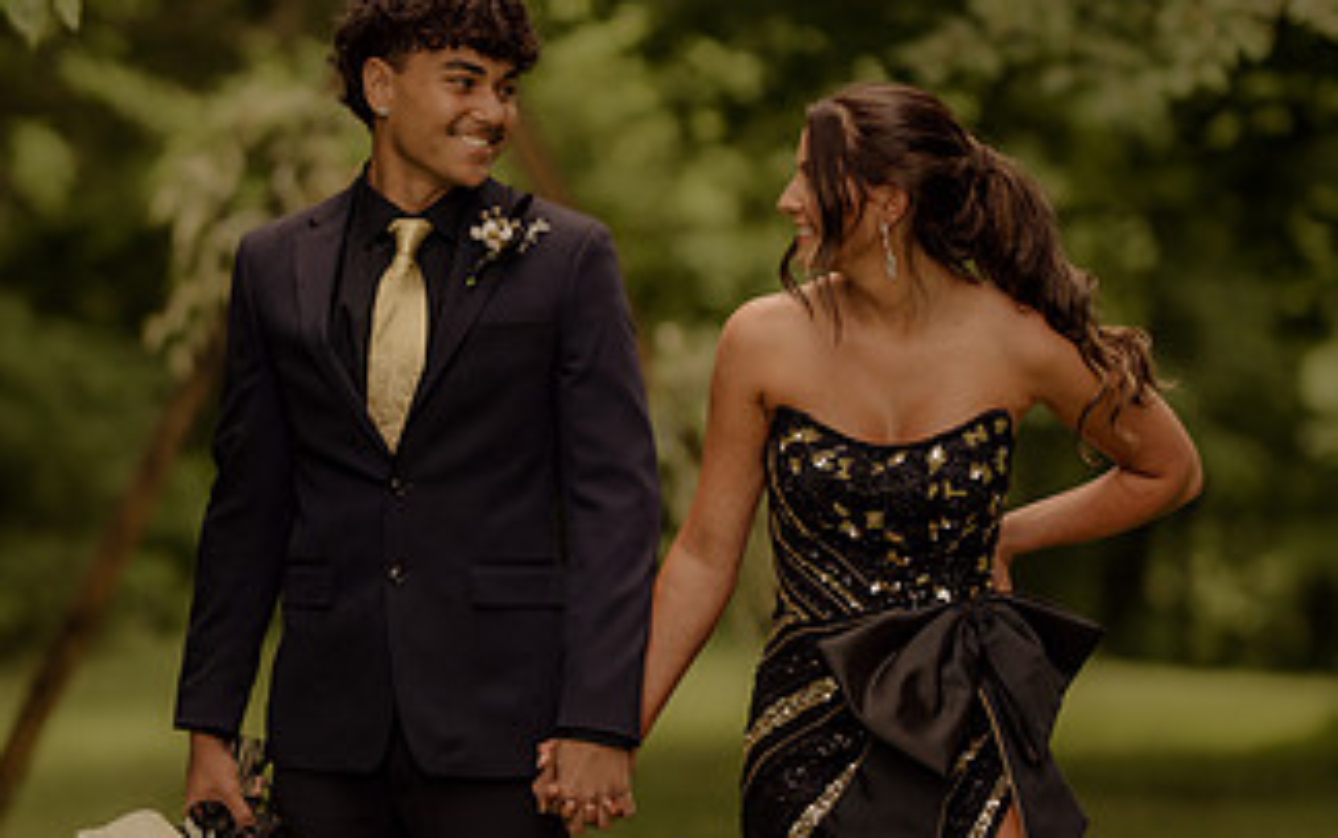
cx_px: 586
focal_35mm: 155
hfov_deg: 13.5
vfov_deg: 8.5
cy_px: 559
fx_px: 5656
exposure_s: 1/2000
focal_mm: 85
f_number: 1.4
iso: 400
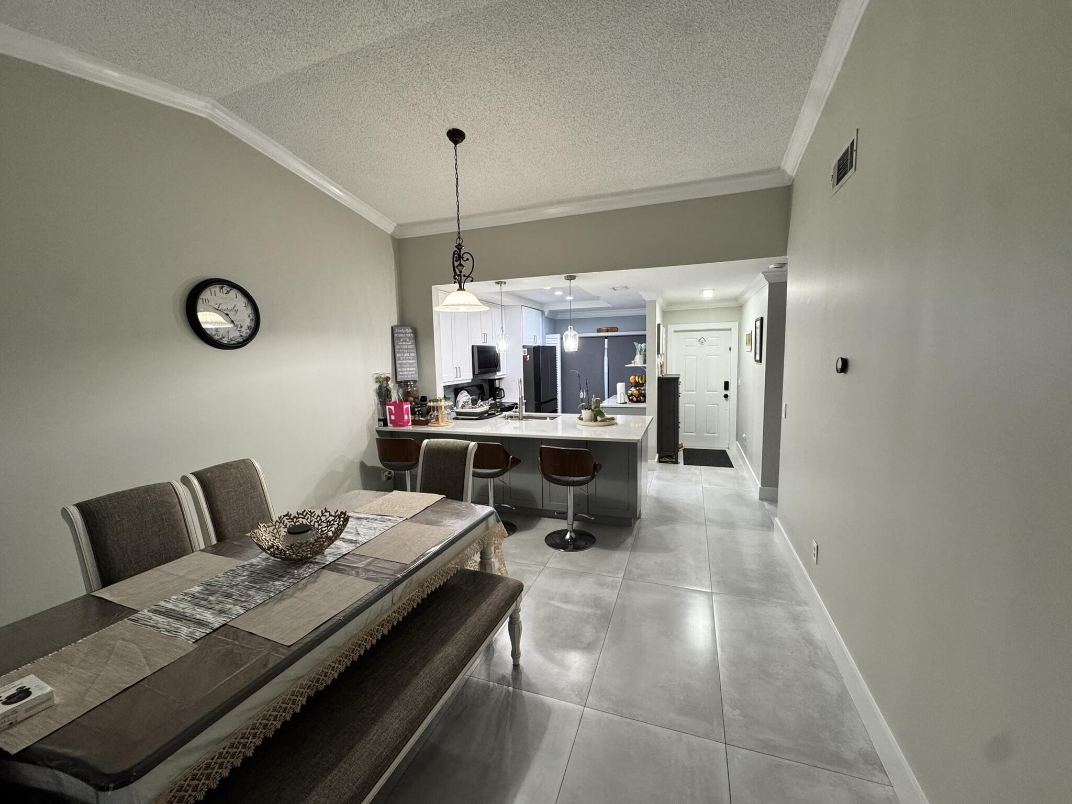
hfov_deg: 102.1
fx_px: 434
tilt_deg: -6.3
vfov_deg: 85.7
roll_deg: +1.3
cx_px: 536
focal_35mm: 14
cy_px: 402
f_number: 2.2
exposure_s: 1/60
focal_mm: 2.22
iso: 250
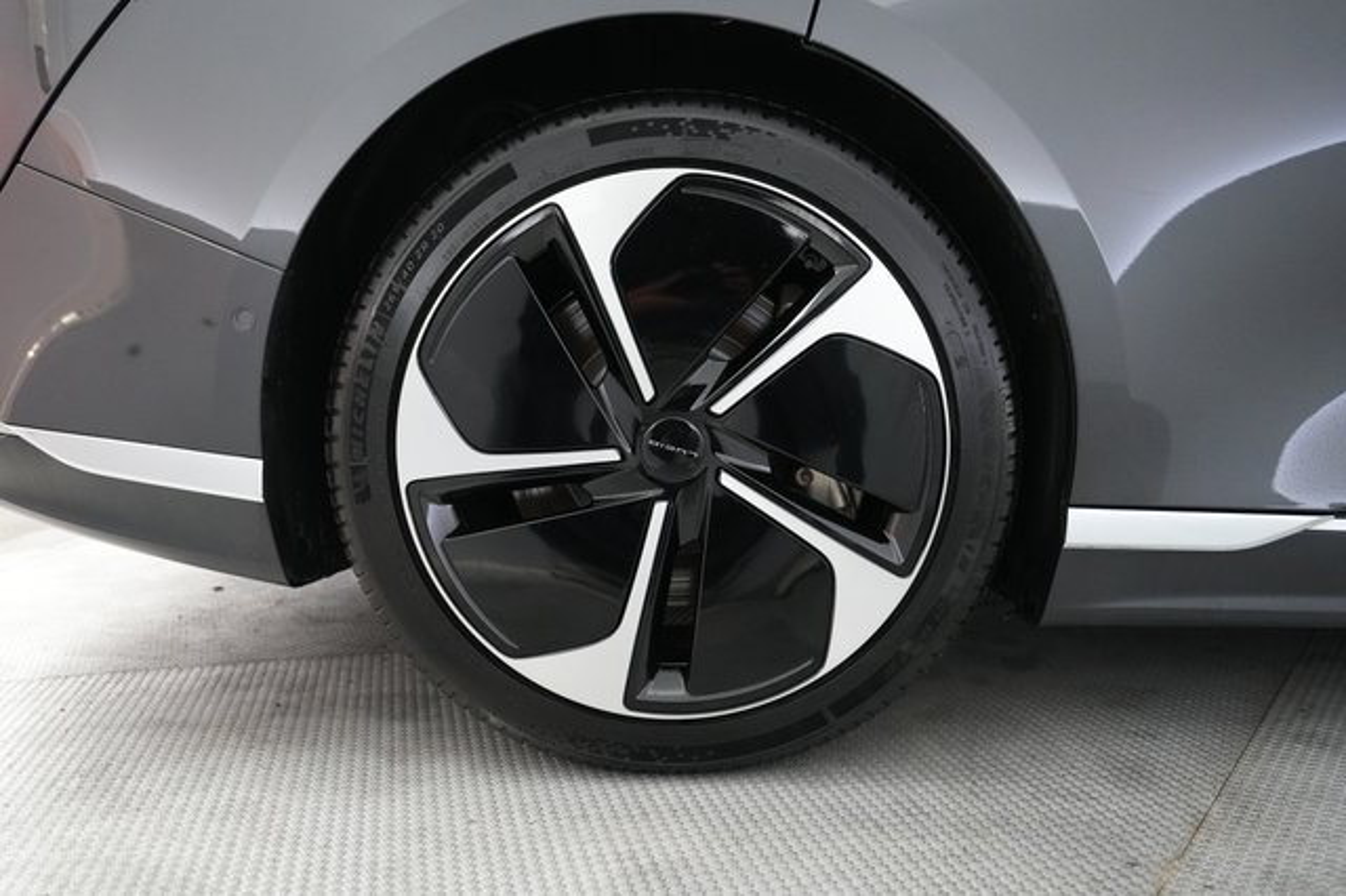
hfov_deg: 69.4
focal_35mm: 26
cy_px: 448
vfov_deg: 49.5
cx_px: 673
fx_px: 972
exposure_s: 1/160
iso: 5000
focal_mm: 26
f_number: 2.8
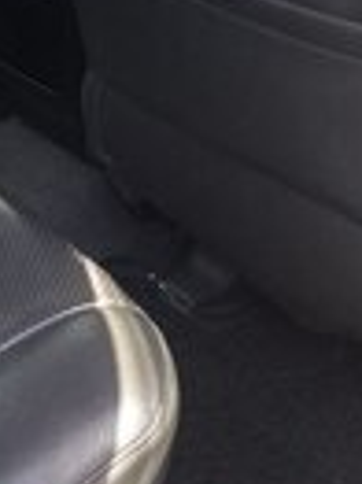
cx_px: 30
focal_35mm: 110
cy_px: -140
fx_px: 1536
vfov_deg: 16.9
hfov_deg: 13.3
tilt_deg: -17.8
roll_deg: +0.7
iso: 32
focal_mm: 4.15
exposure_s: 1/138
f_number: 2.2
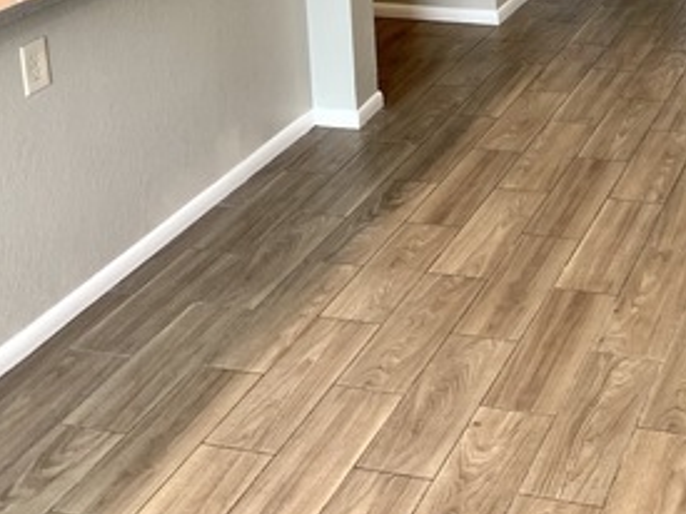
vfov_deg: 21.6
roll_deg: +0.6
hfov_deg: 29.2
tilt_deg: -13.3
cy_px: -102
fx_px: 1248
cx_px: 642
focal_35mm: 63
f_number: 1.8
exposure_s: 1/60
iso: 100
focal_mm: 4.25
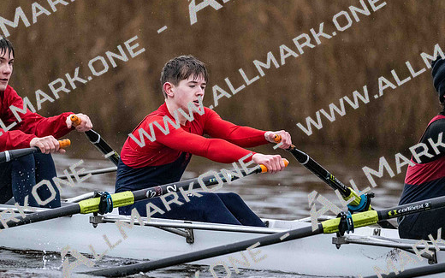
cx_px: 234
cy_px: 150
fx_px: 5518
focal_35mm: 455
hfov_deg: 4.6
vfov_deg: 2.9
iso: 11400
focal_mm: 400
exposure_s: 1/1600
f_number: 4.5
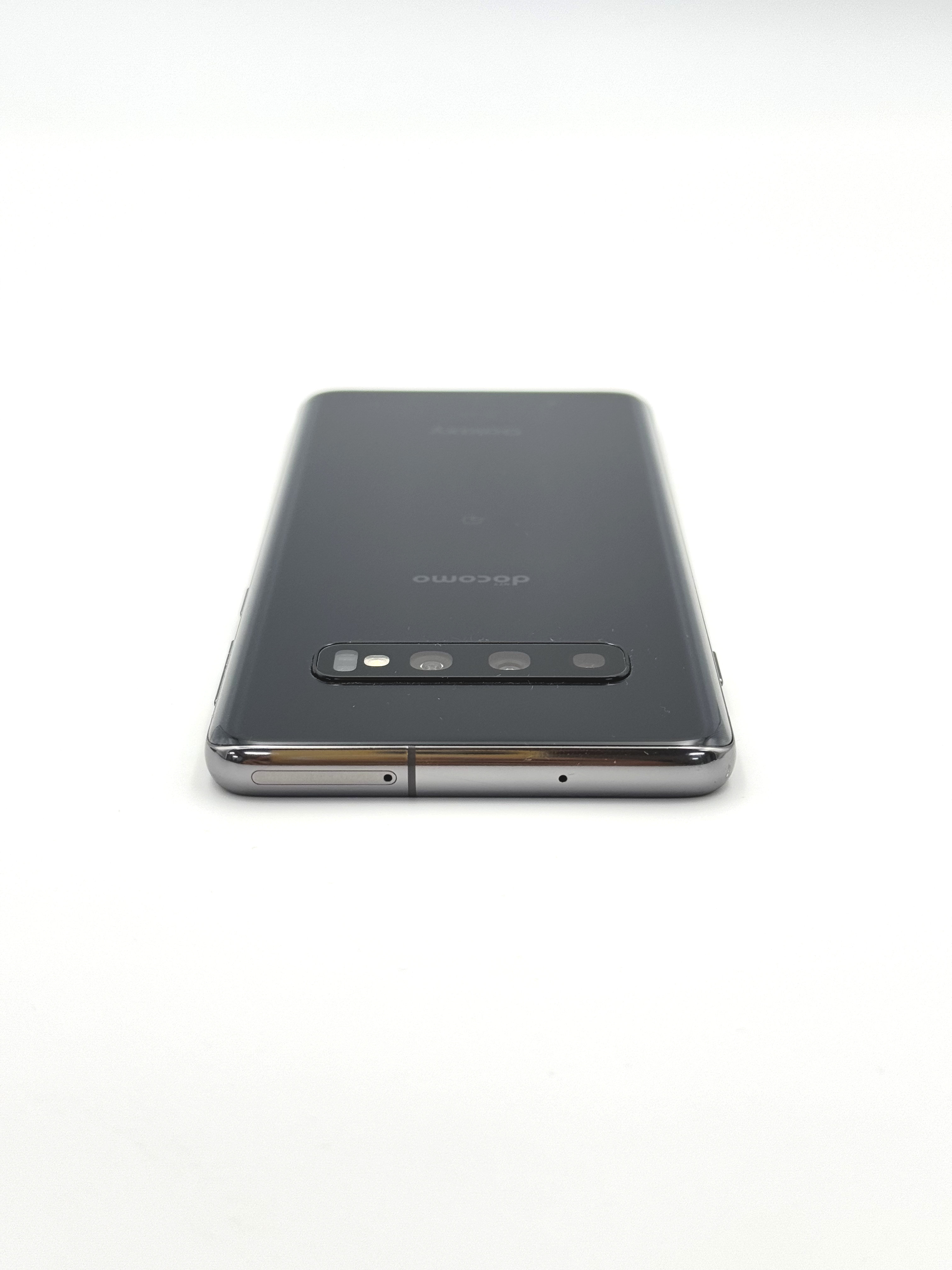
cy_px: 635
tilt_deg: -26.0
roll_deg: -0.8
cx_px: 476
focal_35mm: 48
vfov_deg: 39.7
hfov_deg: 30.3
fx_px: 1760
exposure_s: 1/372
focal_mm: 6.76
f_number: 1.78
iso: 64
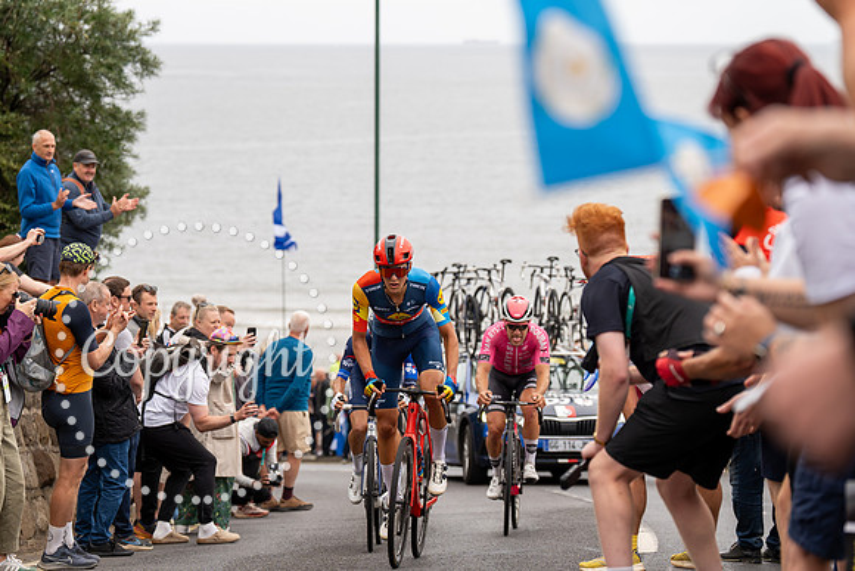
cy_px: 286
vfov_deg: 13.2
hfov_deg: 19.6
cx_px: 428
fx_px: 2470
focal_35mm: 104
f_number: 3.5
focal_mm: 104
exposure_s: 1/1000
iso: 320
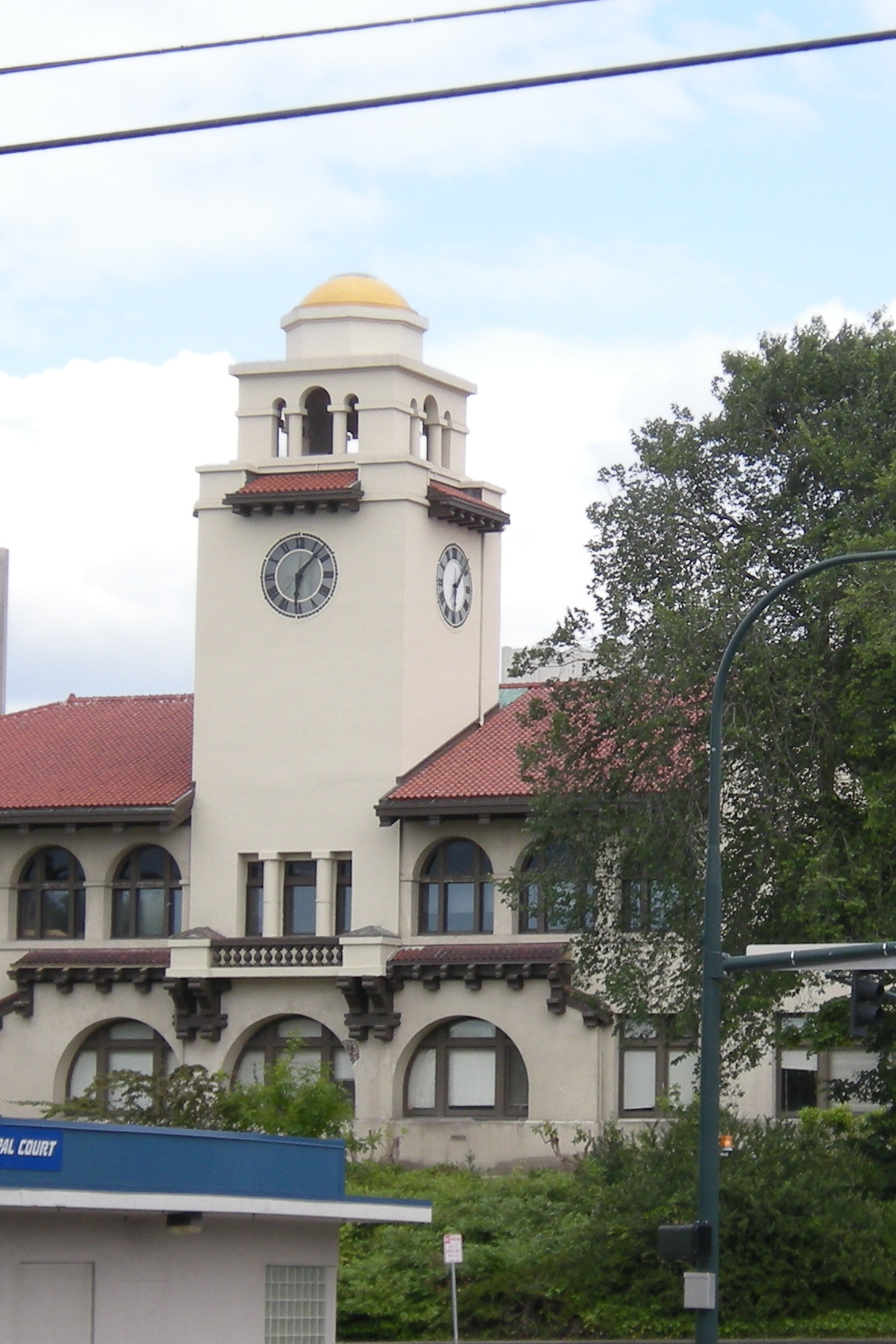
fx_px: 5149
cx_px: 512
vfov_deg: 14.9
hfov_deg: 9.9
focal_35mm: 138
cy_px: 784
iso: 64
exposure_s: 1/301
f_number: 4.4
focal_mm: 11.5
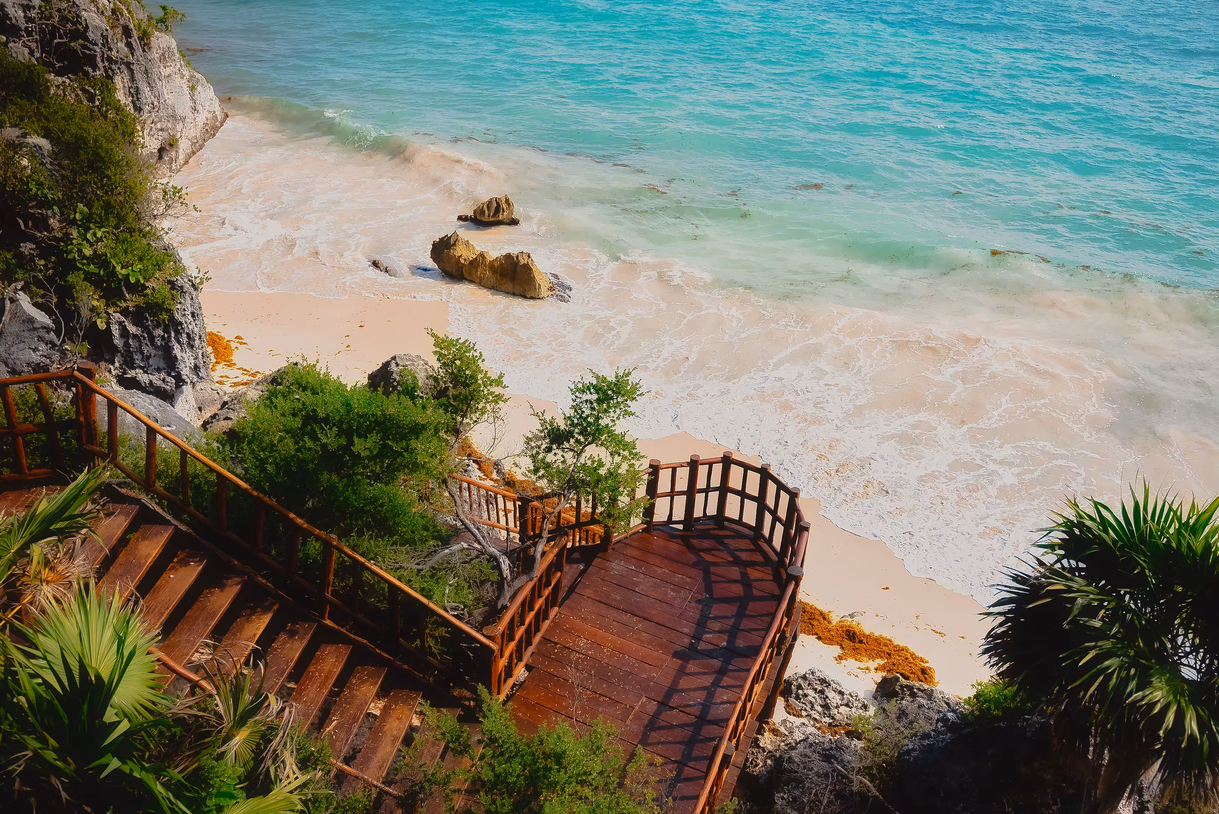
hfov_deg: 60.3
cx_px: 617
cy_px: 477
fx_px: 1050
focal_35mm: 31
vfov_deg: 42.2
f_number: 2.8
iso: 100
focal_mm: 25
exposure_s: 1/2500
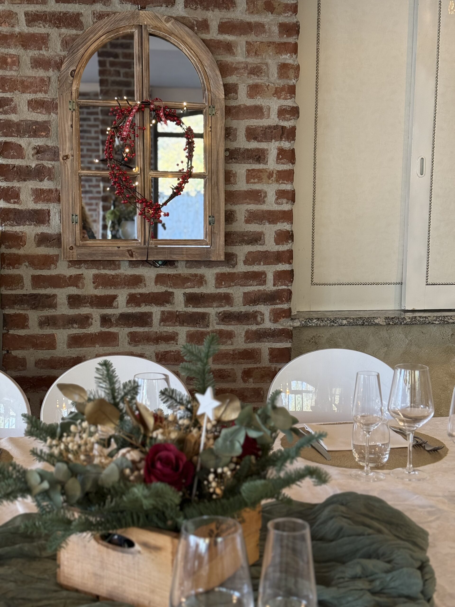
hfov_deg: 30.3
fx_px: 841
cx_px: 228
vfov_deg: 39.7
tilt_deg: -6.8
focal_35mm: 48
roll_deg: -0.1
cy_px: 304
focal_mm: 6.76
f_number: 1.78
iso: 250
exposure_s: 1/100
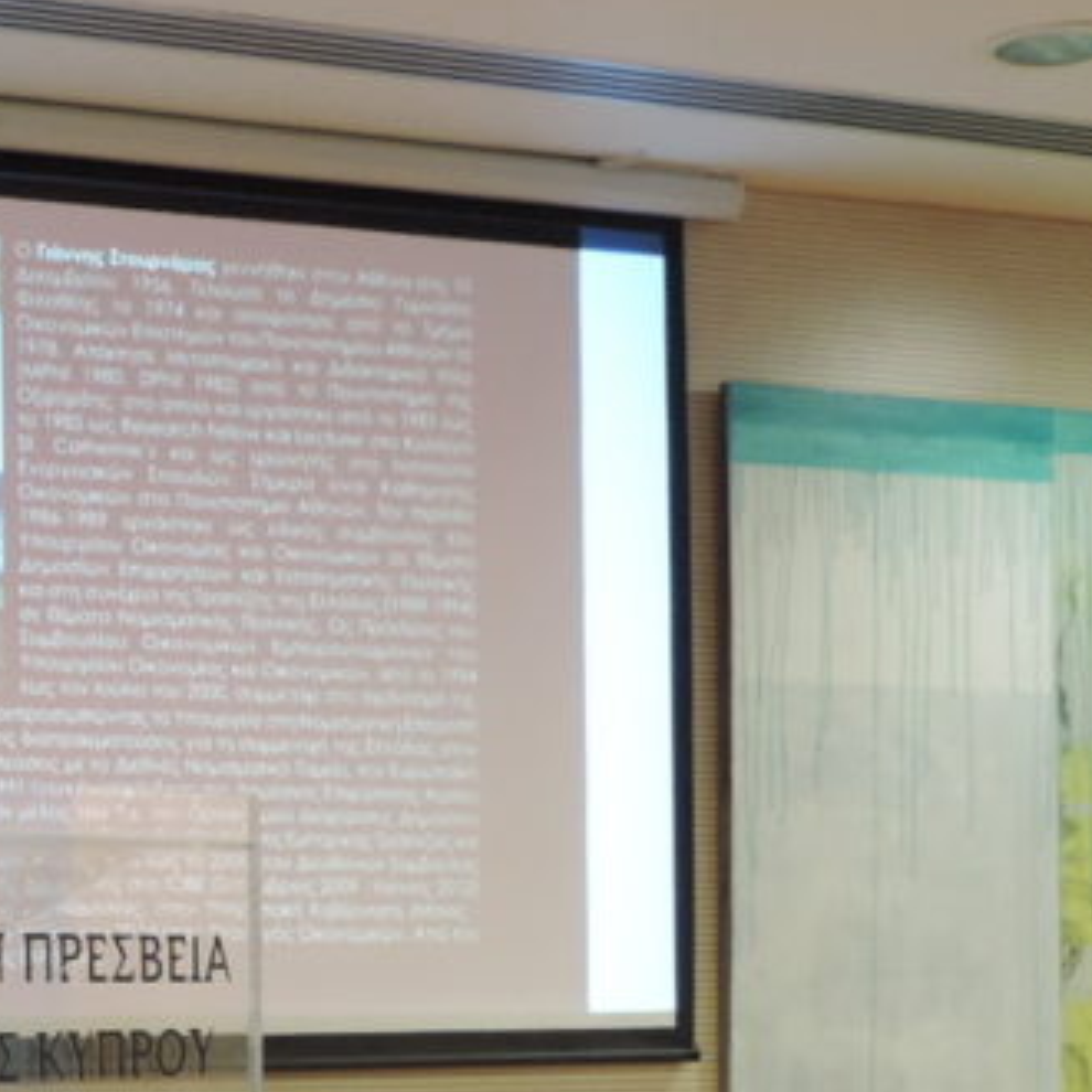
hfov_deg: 17.5
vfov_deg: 17.8
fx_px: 3426
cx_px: -129
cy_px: 1016
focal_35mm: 96
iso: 400
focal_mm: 6.2
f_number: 3.3
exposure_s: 1/20
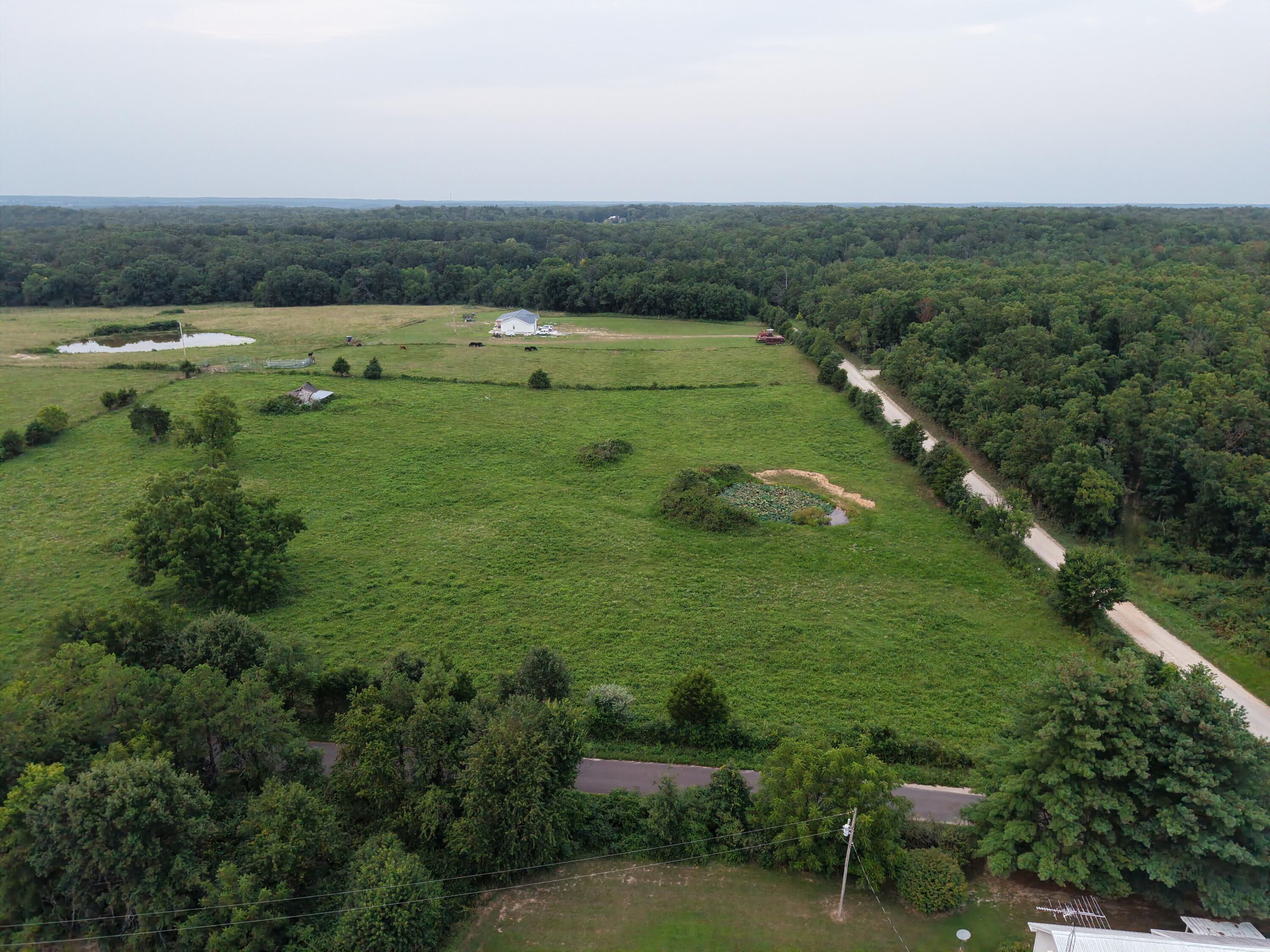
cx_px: 635
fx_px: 881
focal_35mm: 24
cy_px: 476
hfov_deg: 71.6
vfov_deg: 56.8
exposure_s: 1/30
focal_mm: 8.67
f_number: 1.8
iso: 100
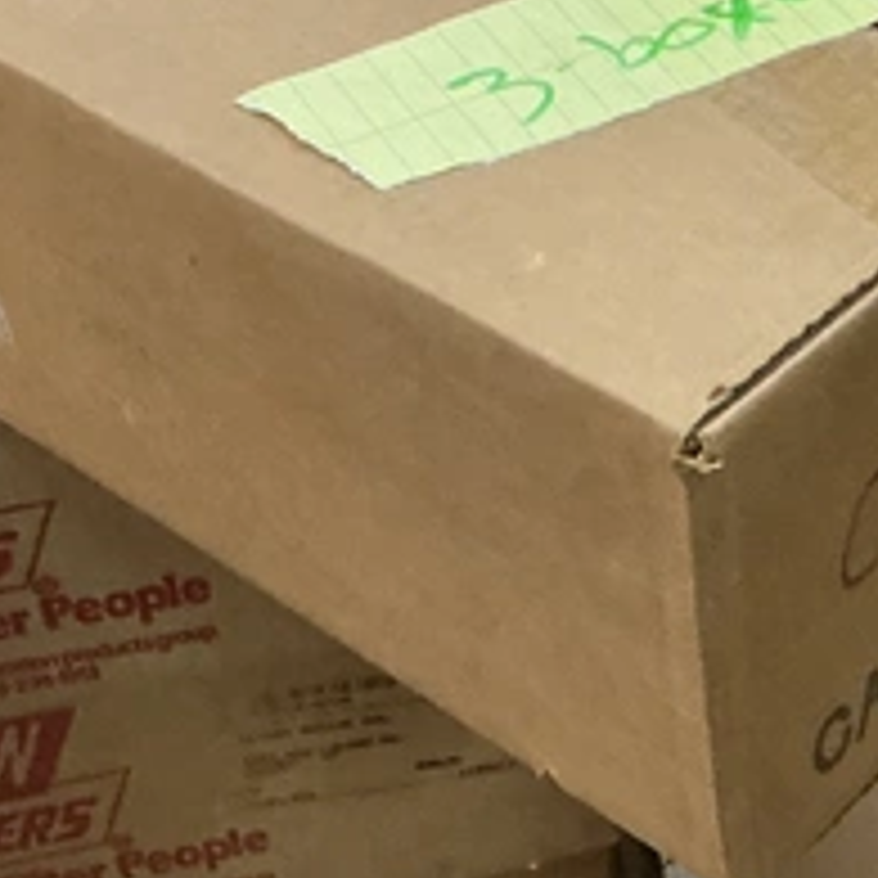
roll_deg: +0.1
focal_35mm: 95
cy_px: -106
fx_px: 2726
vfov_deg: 17.6
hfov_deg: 17.2
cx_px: 1135
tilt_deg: -31.1
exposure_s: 1/60
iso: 200
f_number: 1.8
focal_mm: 3
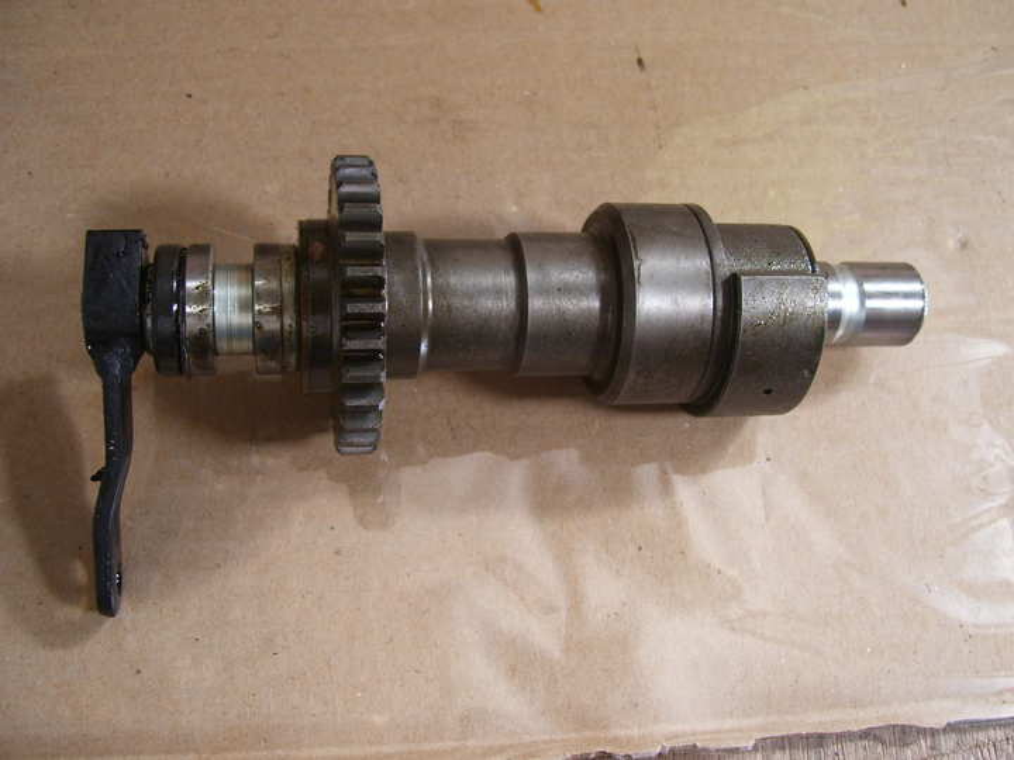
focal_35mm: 37
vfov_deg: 38.7
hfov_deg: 50.1
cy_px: 380
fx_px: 1084
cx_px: 507
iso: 125
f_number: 2.7
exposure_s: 1/30
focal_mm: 6
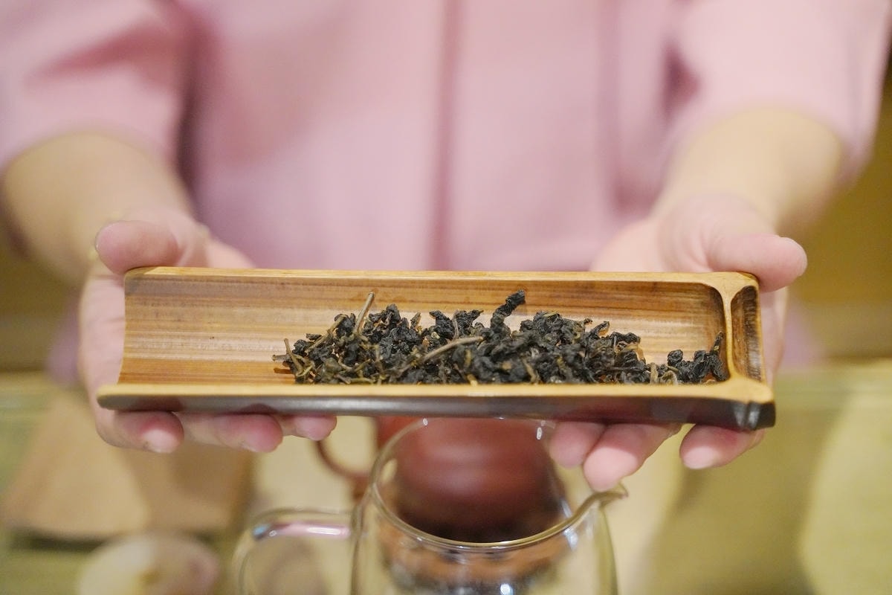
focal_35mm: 68
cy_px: 298
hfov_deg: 29.7
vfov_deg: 20.0
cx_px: 446
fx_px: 1685
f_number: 2.8
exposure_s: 1/160
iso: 6400
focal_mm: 68
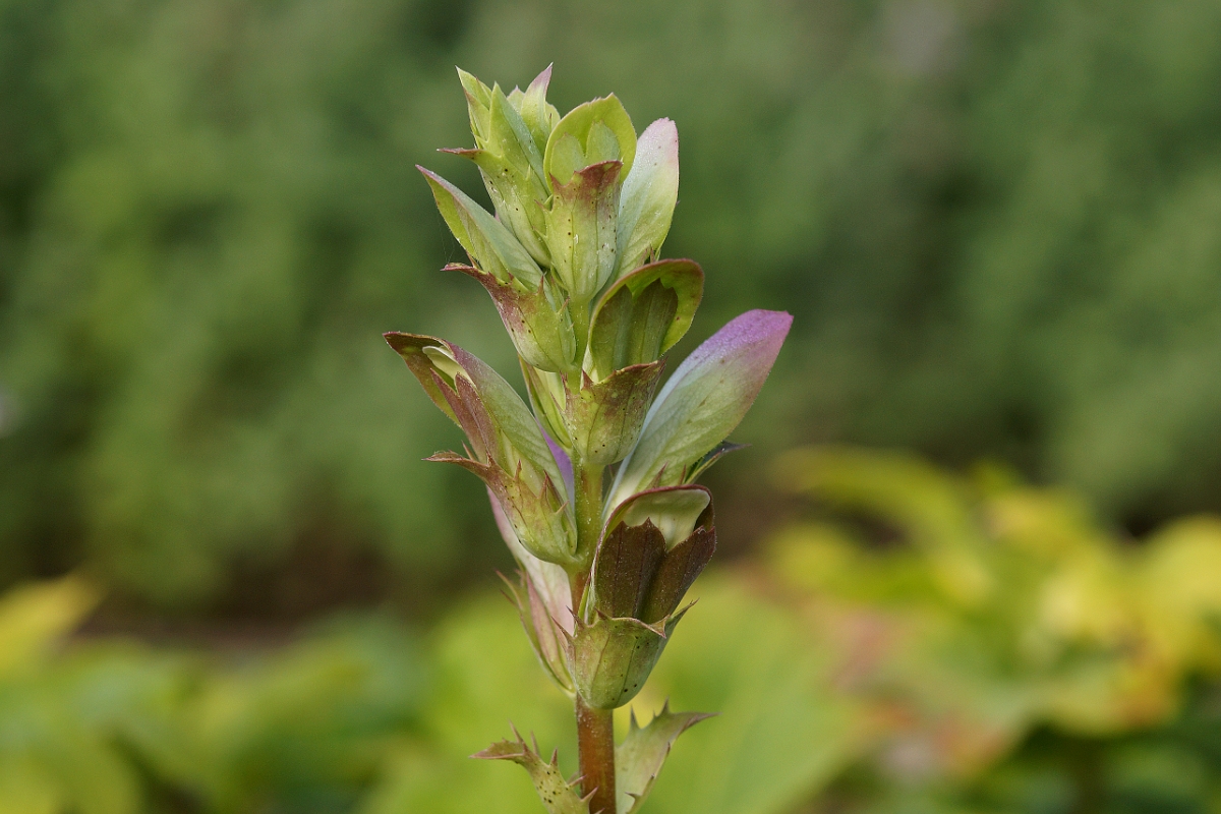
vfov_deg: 9.1
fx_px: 5087
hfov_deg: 13.7
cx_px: 610
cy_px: 407
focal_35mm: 150
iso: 250
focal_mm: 100
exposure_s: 1/160
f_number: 5
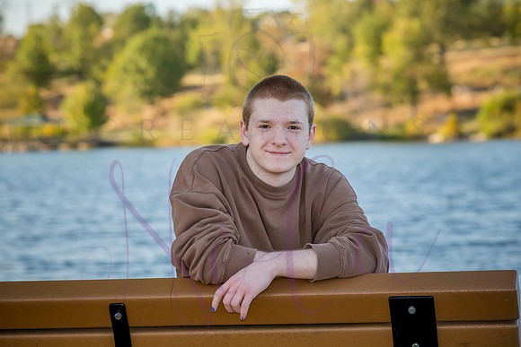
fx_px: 1737
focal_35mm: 120
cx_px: 260
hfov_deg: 17.1
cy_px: 174
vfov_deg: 11.4
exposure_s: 1/640
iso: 400
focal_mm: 120
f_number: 5.6
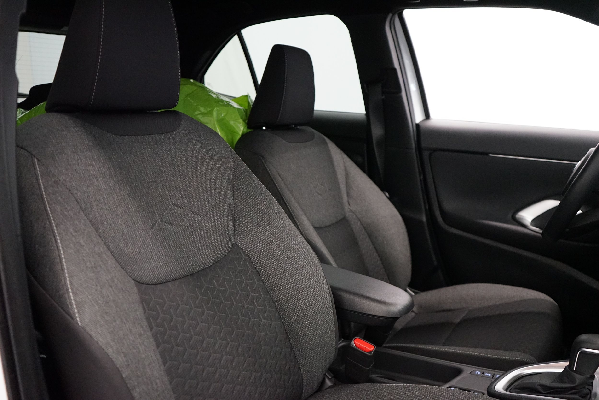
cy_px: 200
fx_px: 499
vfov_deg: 43.6
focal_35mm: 30
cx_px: 300
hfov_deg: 61.9
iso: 5000
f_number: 3.5
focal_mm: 30
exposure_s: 1/160
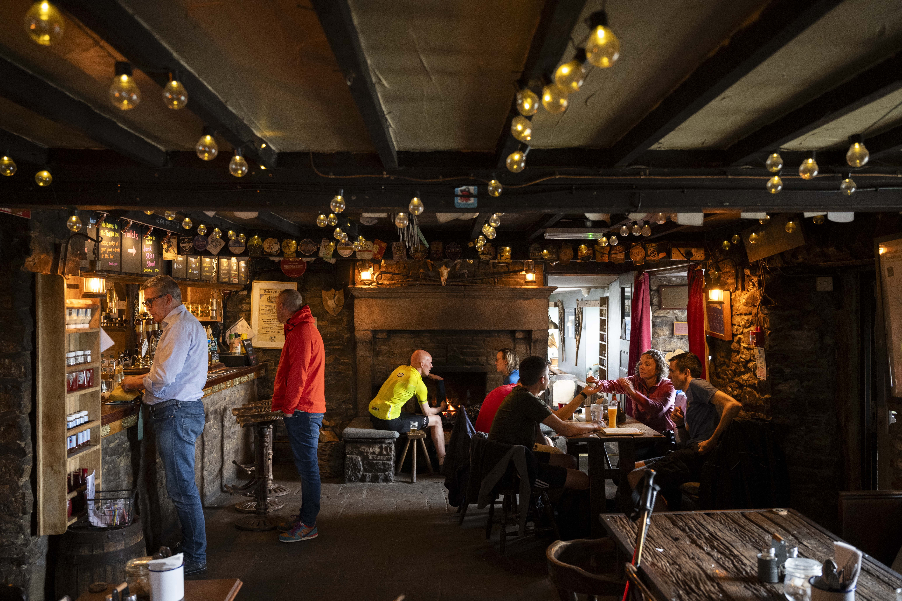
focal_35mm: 30
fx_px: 764
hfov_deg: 61.1
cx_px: 451
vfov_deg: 43.0
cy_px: 300
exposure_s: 1/40
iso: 1600
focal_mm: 30.5
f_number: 3.5
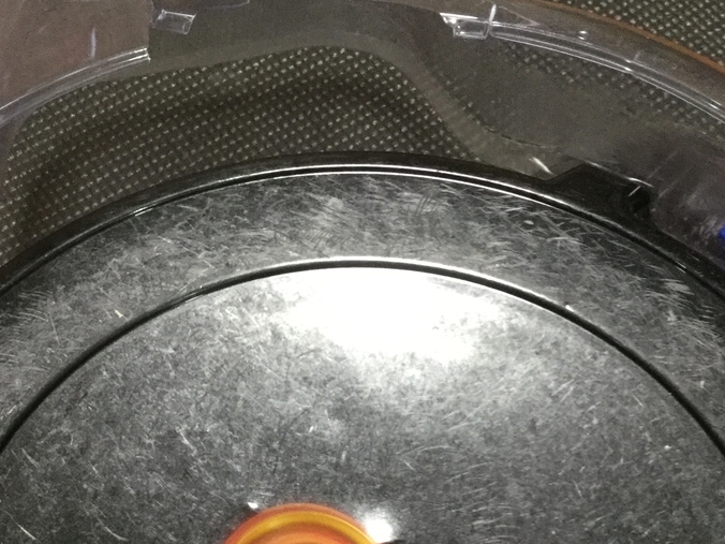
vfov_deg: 25.3
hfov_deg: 34.9
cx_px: 343
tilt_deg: -65.6
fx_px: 1152
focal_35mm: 55
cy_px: 540
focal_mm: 3.3
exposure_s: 1/17
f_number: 2.4
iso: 200
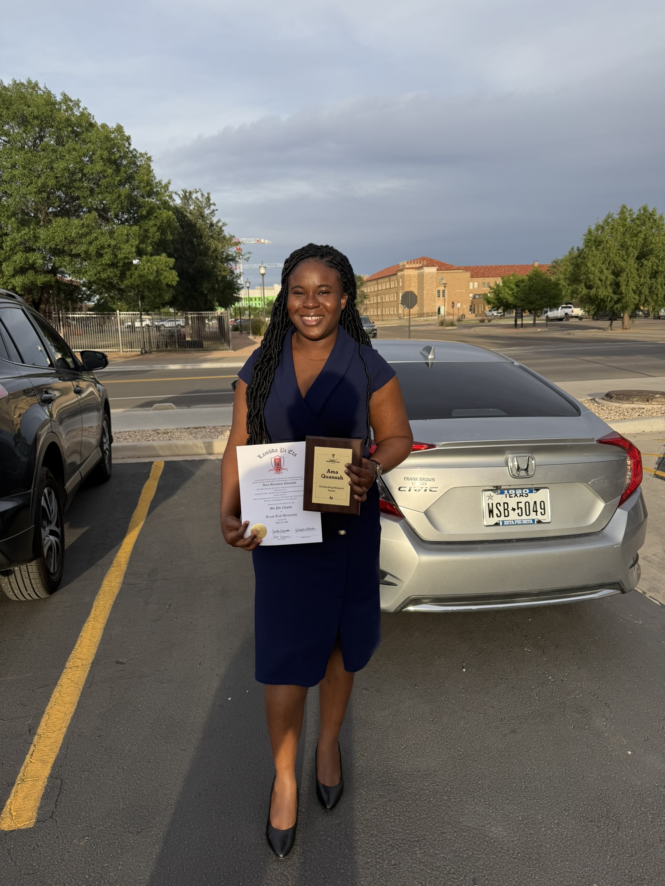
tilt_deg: -9.2
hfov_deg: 56.8
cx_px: 332
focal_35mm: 24
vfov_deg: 71.6
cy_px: 443
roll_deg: +1.2
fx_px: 615
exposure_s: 1/1410
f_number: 1.78
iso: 100
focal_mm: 6.76
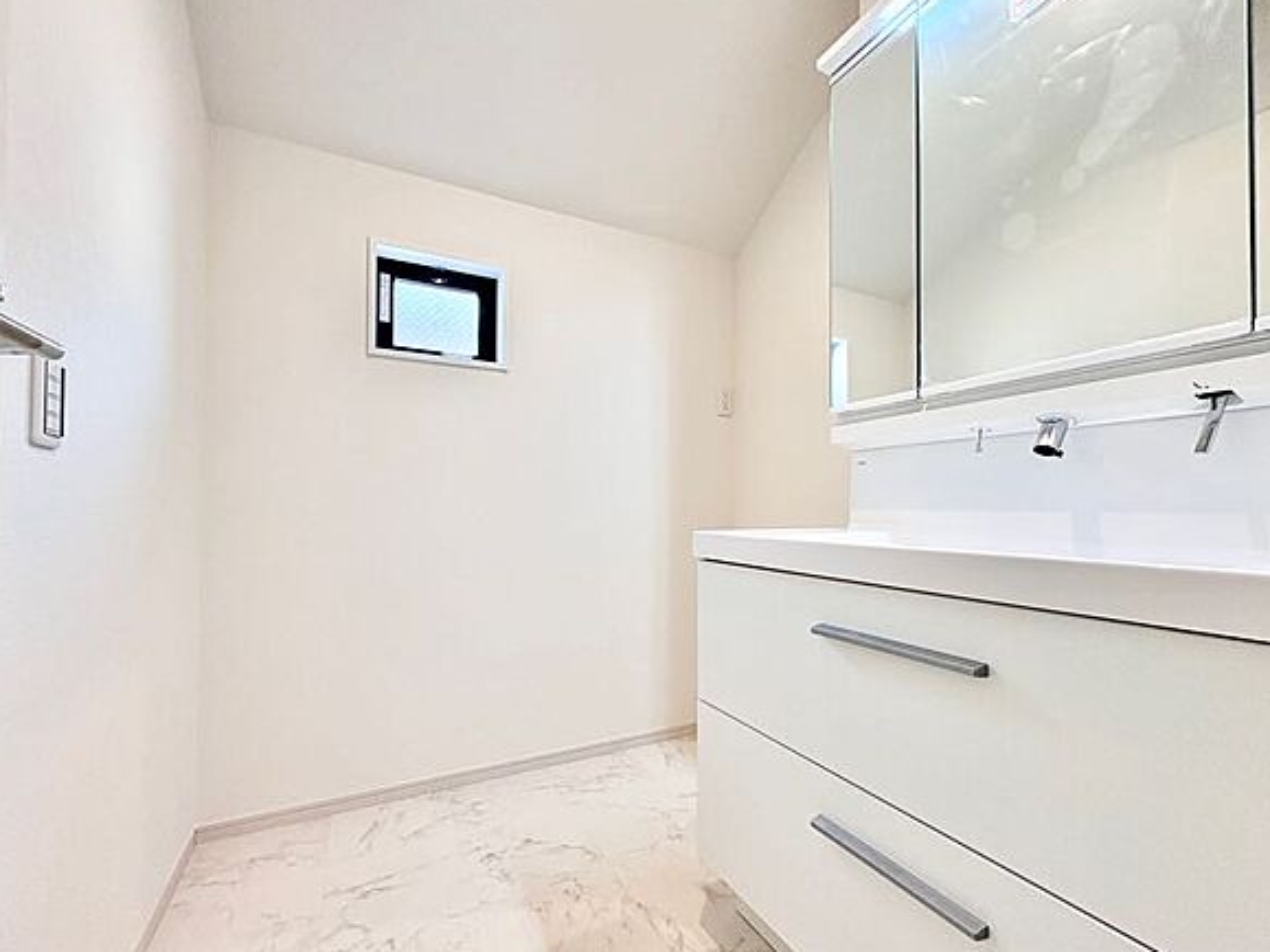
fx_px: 550
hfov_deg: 98.2
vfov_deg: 81.7
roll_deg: -0.2
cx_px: 625
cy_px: 499
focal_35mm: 15
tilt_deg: +1.2
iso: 160
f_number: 2.2
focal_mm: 2.22
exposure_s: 1/100
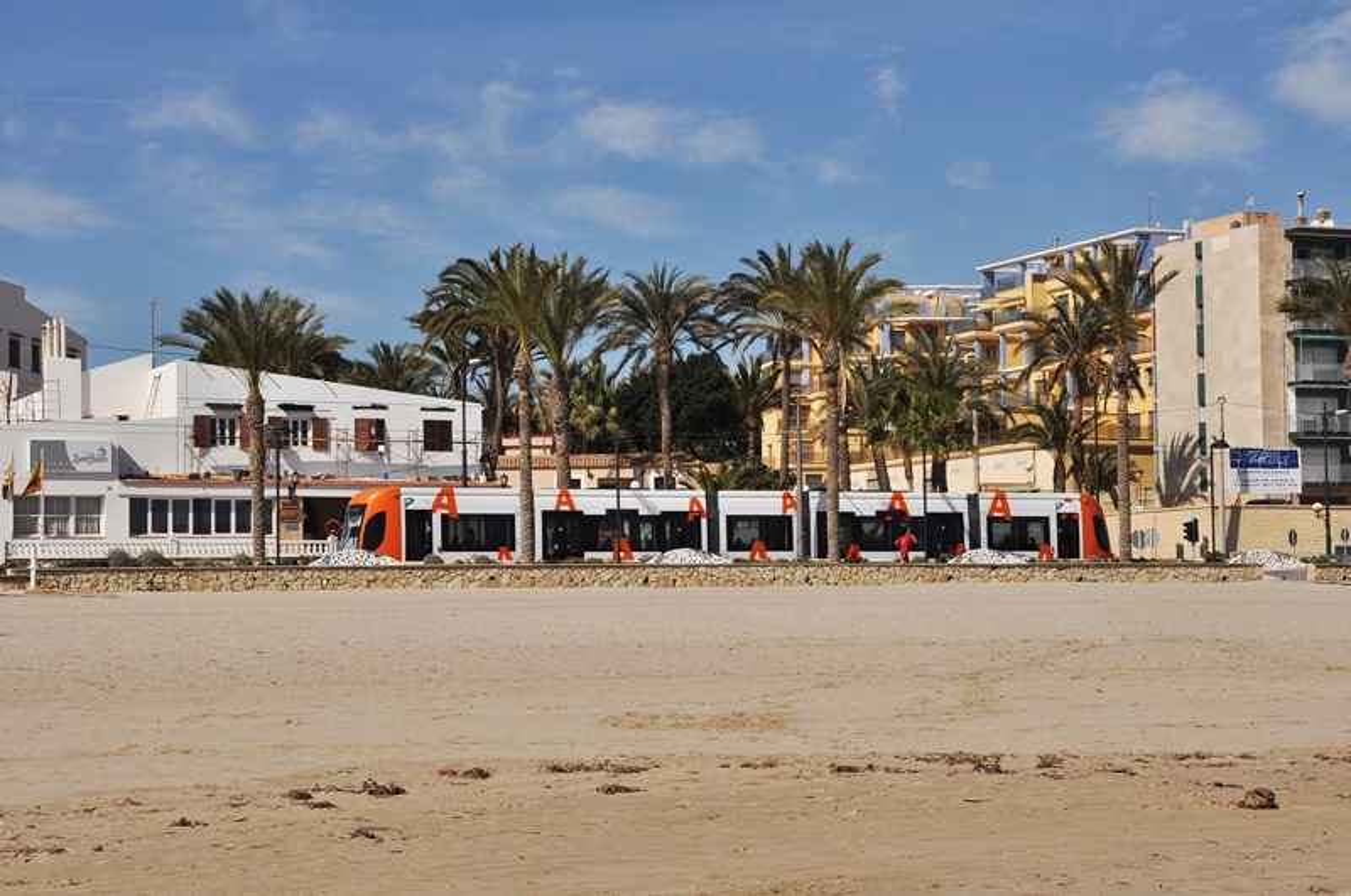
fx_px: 2811
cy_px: 448
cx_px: 676
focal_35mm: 75
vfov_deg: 18.1
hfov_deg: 27.0
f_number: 13
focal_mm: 50
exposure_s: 1/640
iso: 200
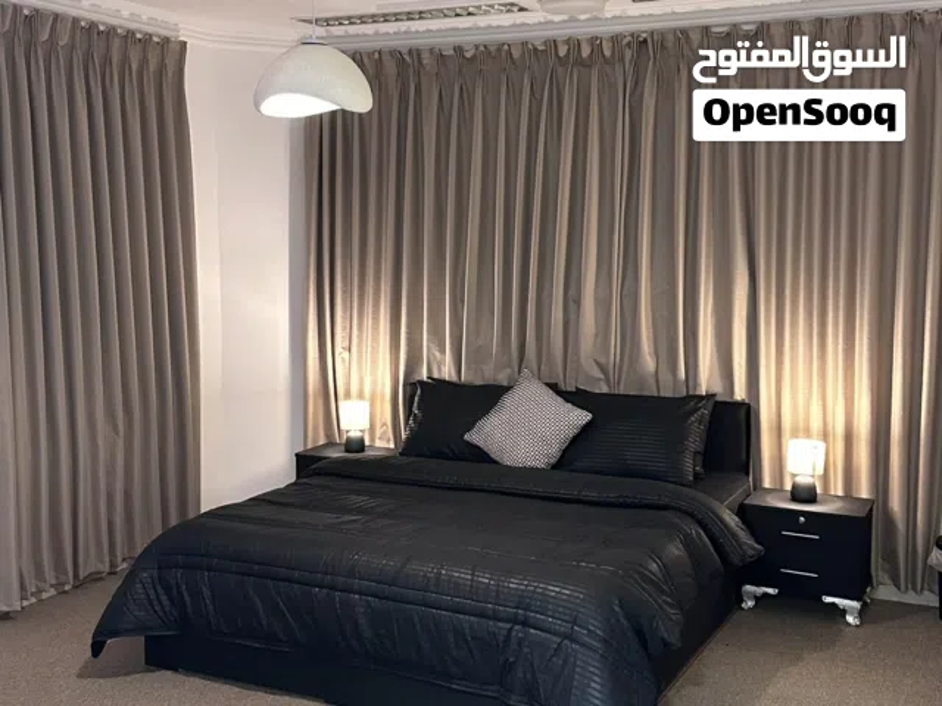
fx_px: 653
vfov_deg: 56.8
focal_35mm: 24
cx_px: 471
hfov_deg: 71.6
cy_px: 353
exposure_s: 1/50
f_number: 1.78
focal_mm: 6.86
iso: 640
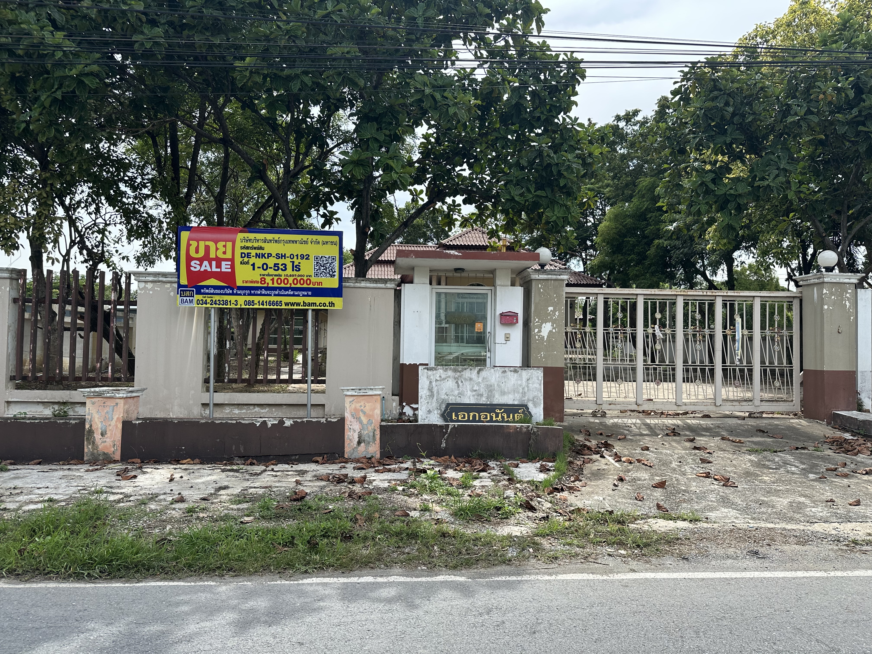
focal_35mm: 24
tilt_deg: +2.3
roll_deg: -0.5
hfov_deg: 71.6
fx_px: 605
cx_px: 436
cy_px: 327
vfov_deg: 56.8
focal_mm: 6.86
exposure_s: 1/2591
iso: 80
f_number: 1.78
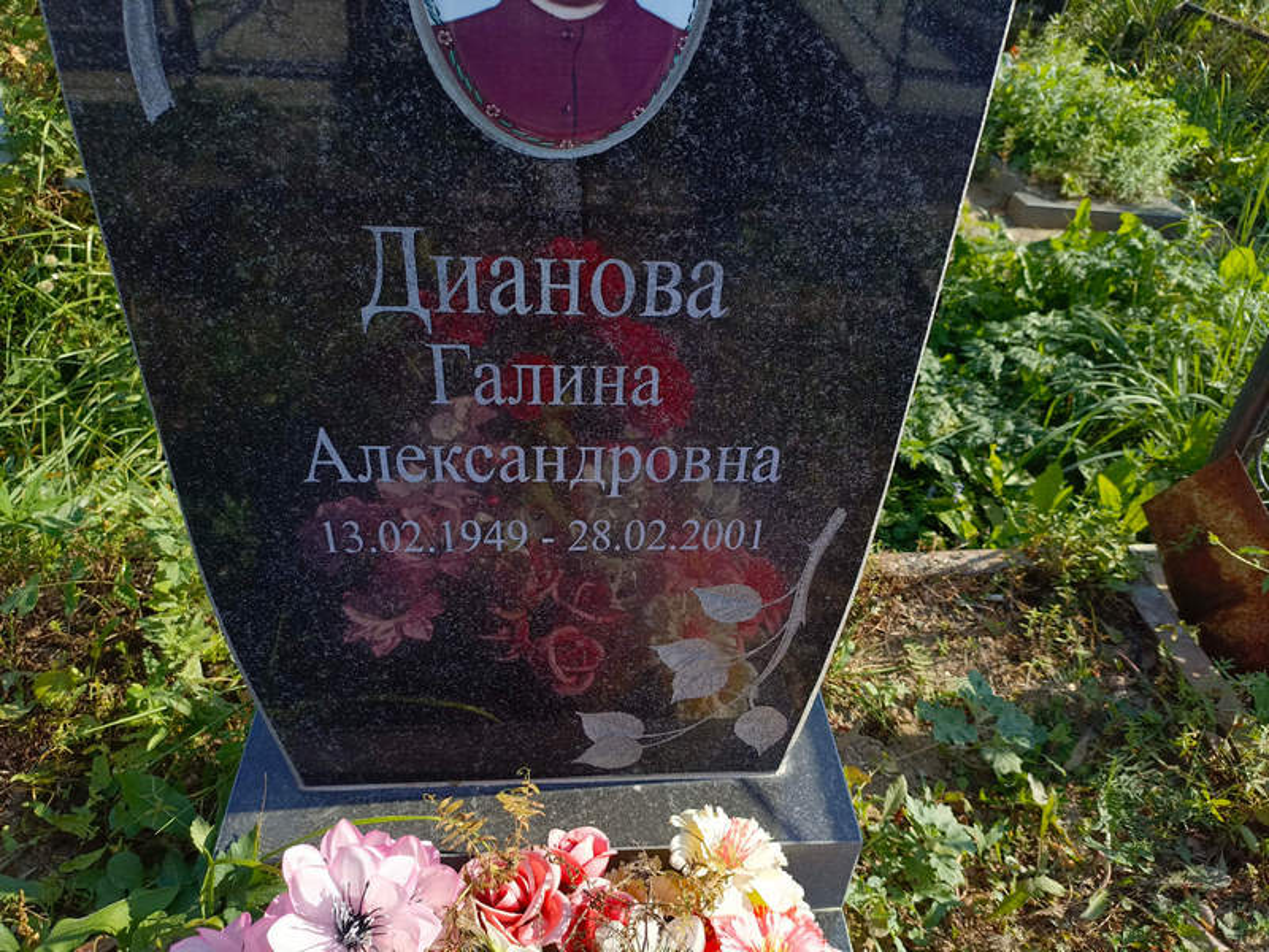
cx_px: 634
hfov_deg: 69.4
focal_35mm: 25
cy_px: 476
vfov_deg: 54.9
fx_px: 916
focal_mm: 4.76
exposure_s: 1/535
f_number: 1.69
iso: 114
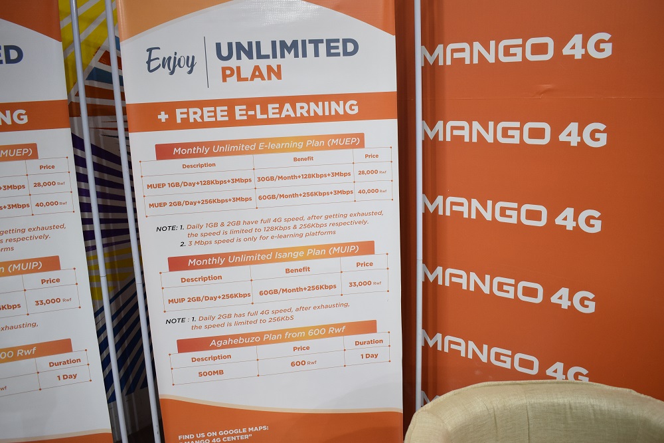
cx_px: 332
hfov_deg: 61.9
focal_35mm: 30
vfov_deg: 43.6
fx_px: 553
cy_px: 222
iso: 1000
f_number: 4
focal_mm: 20
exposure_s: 1/125
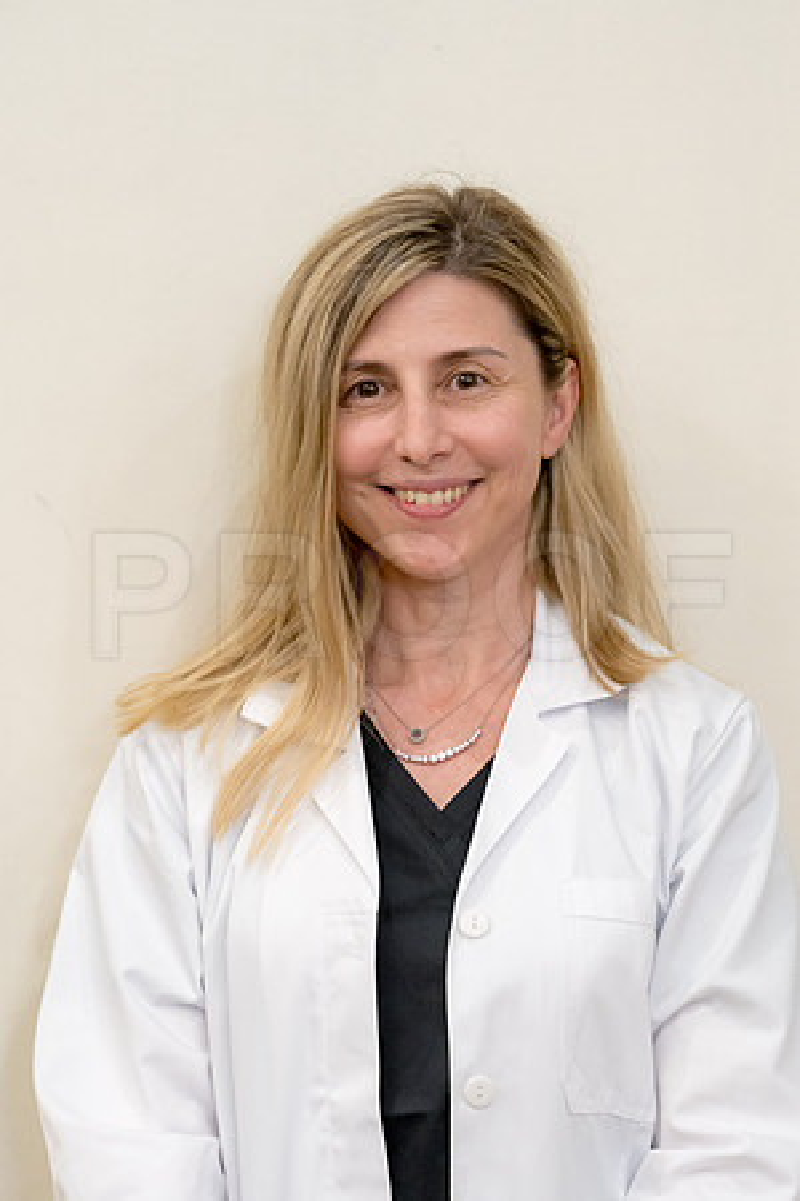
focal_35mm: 180
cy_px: 600
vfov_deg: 11.4
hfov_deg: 7.6
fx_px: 6000
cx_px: 400
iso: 5000
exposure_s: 1/80
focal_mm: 180
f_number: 4
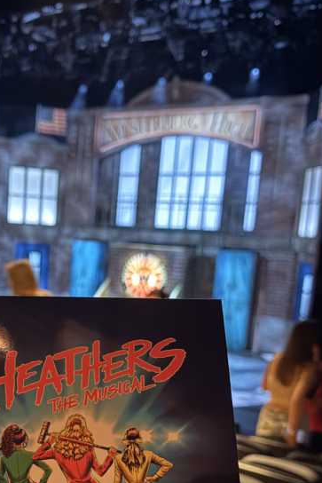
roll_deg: -3.9
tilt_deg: -10.5
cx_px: 61
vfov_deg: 41.0
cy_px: 344
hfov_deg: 28.0
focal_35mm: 47
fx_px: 630
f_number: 1.78
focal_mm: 6.76
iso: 1600
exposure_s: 1/18
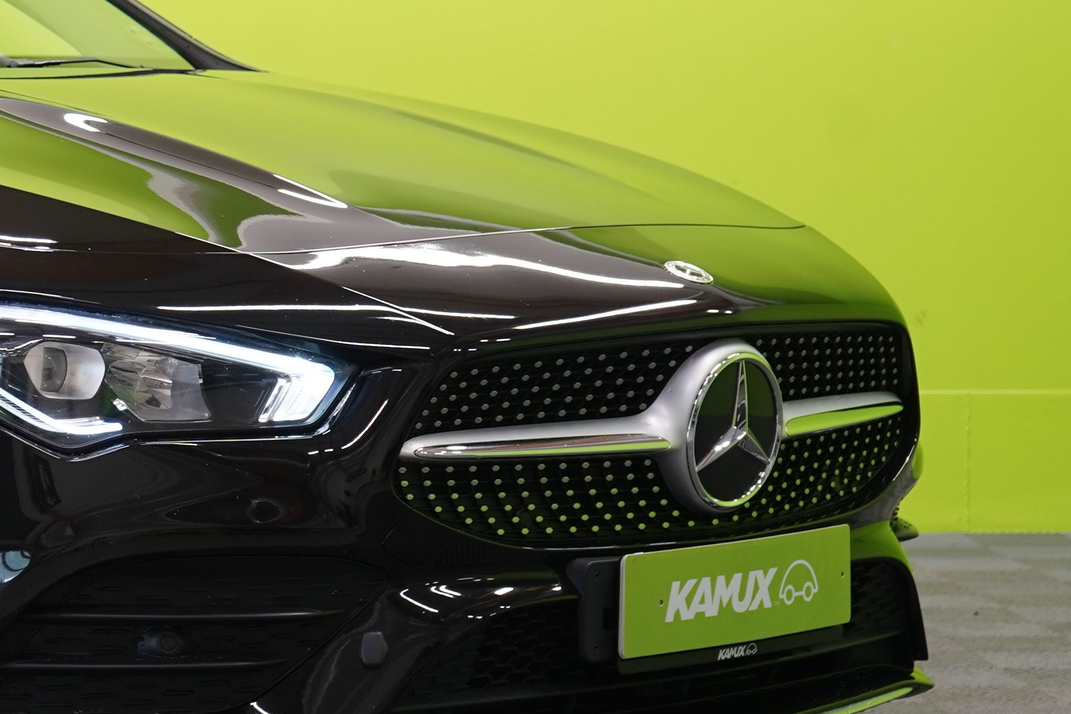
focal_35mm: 141
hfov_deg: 13.9
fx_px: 4194
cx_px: -352
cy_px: 193
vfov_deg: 9.7
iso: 400
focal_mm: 48
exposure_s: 1/30
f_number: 4.5
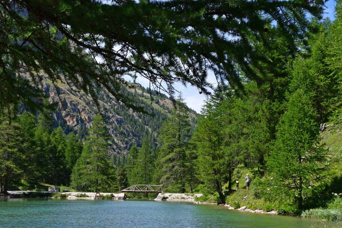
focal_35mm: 67
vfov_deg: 20.3
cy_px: 146
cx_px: 193
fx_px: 636
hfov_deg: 30.1
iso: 200
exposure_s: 1/250
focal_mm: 35
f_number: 10
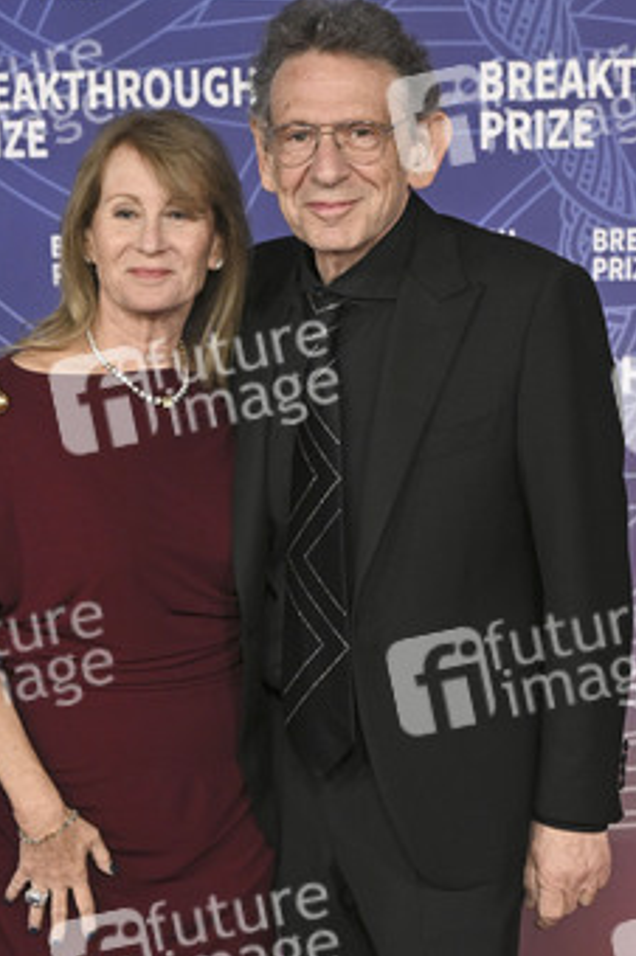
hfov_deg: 22.6
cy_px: 529
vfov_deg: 33.4
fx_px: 1593
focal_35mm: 60
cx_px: 276
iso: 2000
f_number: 4
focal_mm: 51
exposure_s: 1/320
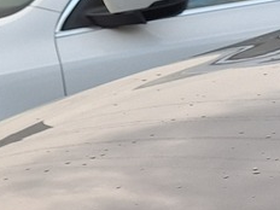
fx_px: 1254
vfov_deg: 9.3
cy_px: 316
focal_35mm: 155
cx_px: 565
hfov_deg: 11.5
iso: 32
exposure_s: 1/216
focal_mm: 4.69
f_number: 1.8
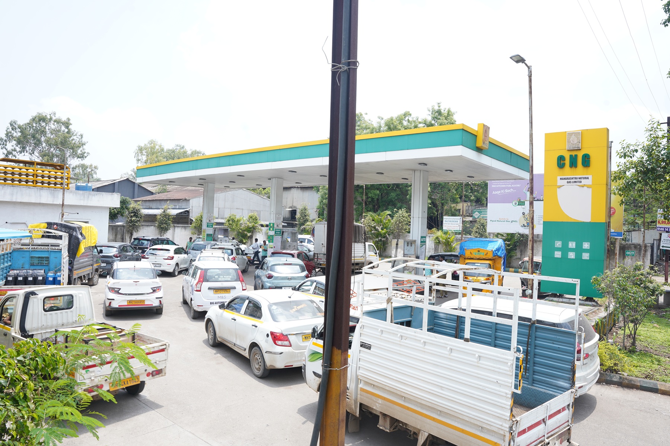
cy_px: 223
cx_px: 335
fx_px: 447
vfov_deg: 53.1
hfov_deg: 73.7
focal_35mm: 24
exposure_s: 1/100
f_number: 9
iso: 160
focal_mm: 24
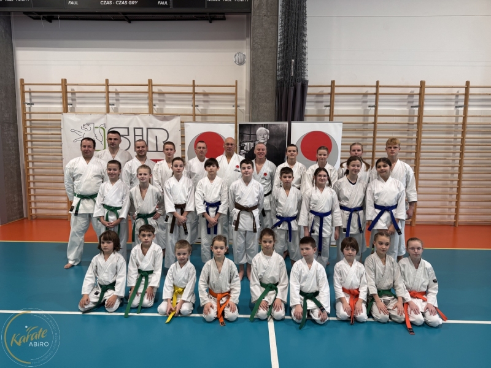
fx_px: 340
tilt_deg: -6.8
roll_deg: -0.5
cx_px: 246
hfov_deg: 71.6
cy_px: 184
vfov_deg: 56.8
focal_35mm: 24
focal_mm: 6.76
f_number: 1.78
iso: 125
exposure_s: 1/100
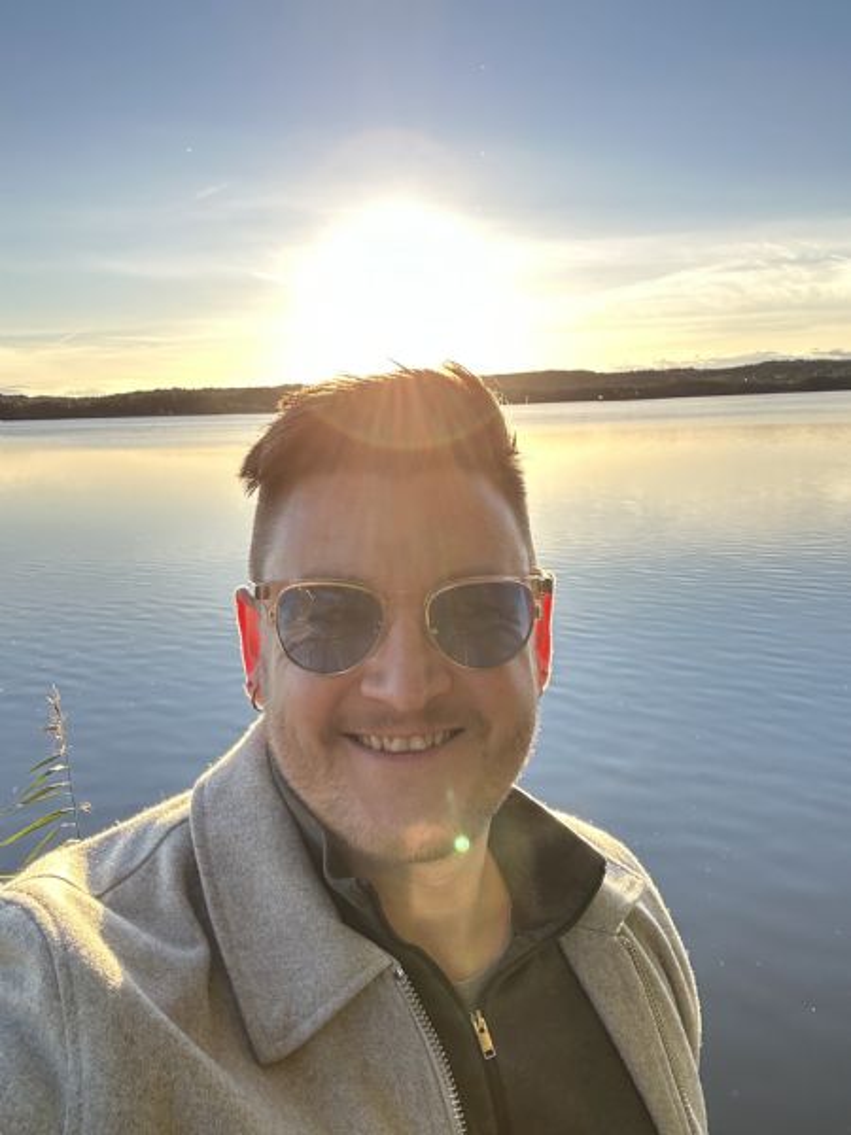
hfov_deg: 46.8
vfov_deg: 60.0
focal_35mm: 30
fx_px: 983
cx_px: 426
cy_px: 568
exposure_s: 1/334
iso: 25
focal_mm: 2.69
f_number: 1.9
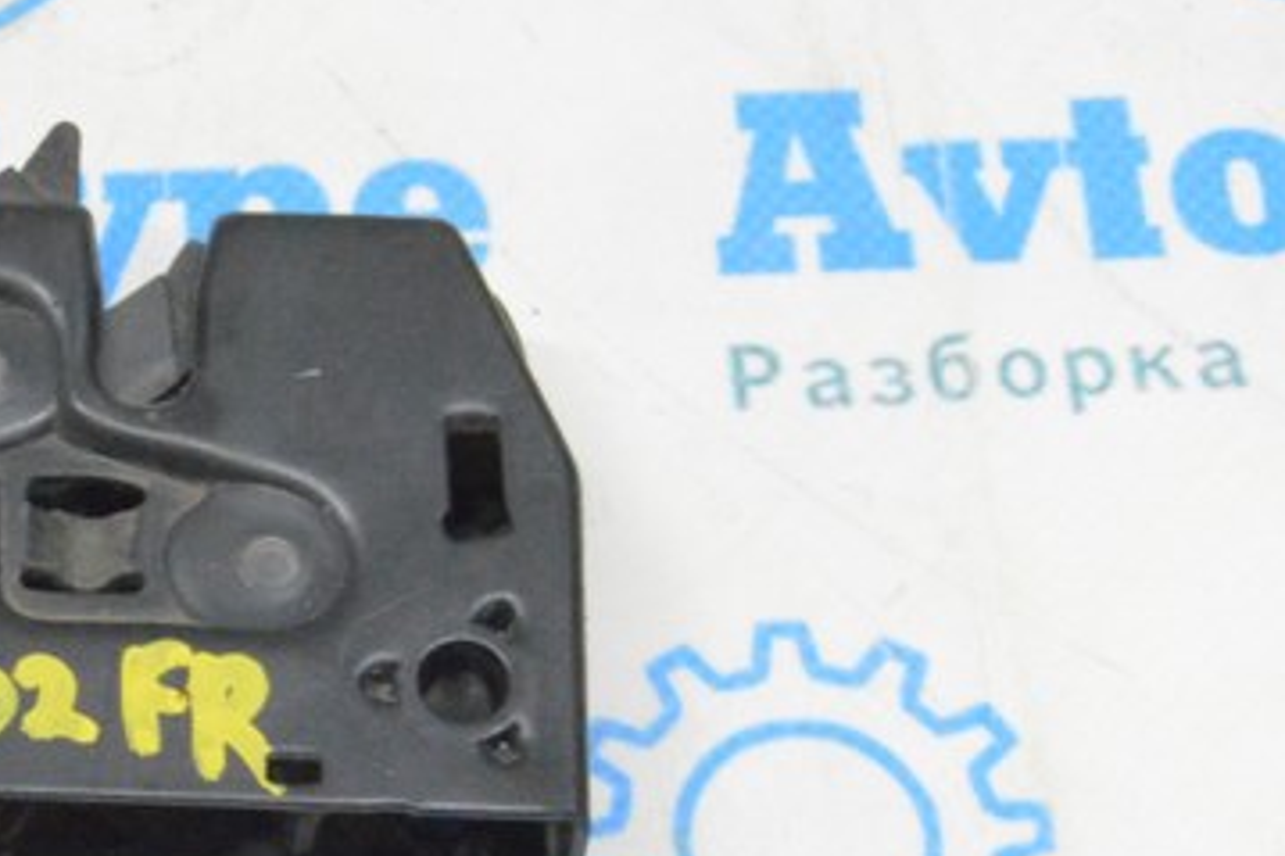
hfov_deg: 14.8
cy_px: 689
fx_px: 4888
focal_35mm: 137
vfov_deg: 10.0
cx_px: 86
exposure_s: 1/15
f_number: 20
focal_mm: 32
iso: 6400
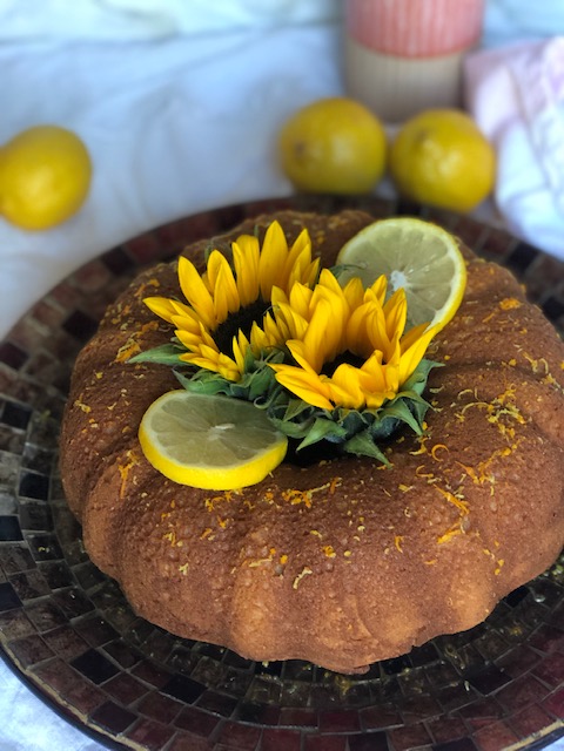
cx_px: 282
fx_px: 1238
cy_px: 376
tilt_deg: -48.3
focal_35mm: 57
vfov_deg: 33.8
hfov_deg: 25.7
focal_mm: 6.6
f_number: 2.8
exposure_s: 1/30
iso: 160
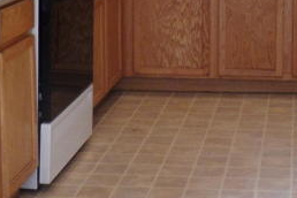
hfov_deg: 20.2
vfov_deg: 13.6
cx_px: 261
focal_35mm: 99
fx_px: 817
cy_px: -14
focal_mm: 4.3
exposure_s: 1/30
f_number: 3.1
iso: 80
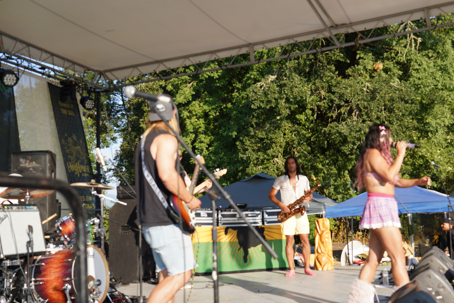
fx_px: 593
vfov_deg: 28.6
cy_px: 166
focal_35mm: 47
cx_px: 244
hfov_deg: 41.9
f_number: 5
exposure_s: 1/250
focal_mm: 42
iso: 100
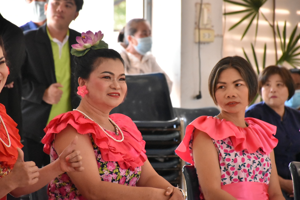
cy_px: 100
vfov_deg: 6.5
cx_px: 150
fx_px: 1750
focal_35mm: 210
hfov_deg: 9.8
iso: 4000
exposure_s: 1/320
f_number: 5.6
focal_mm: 140
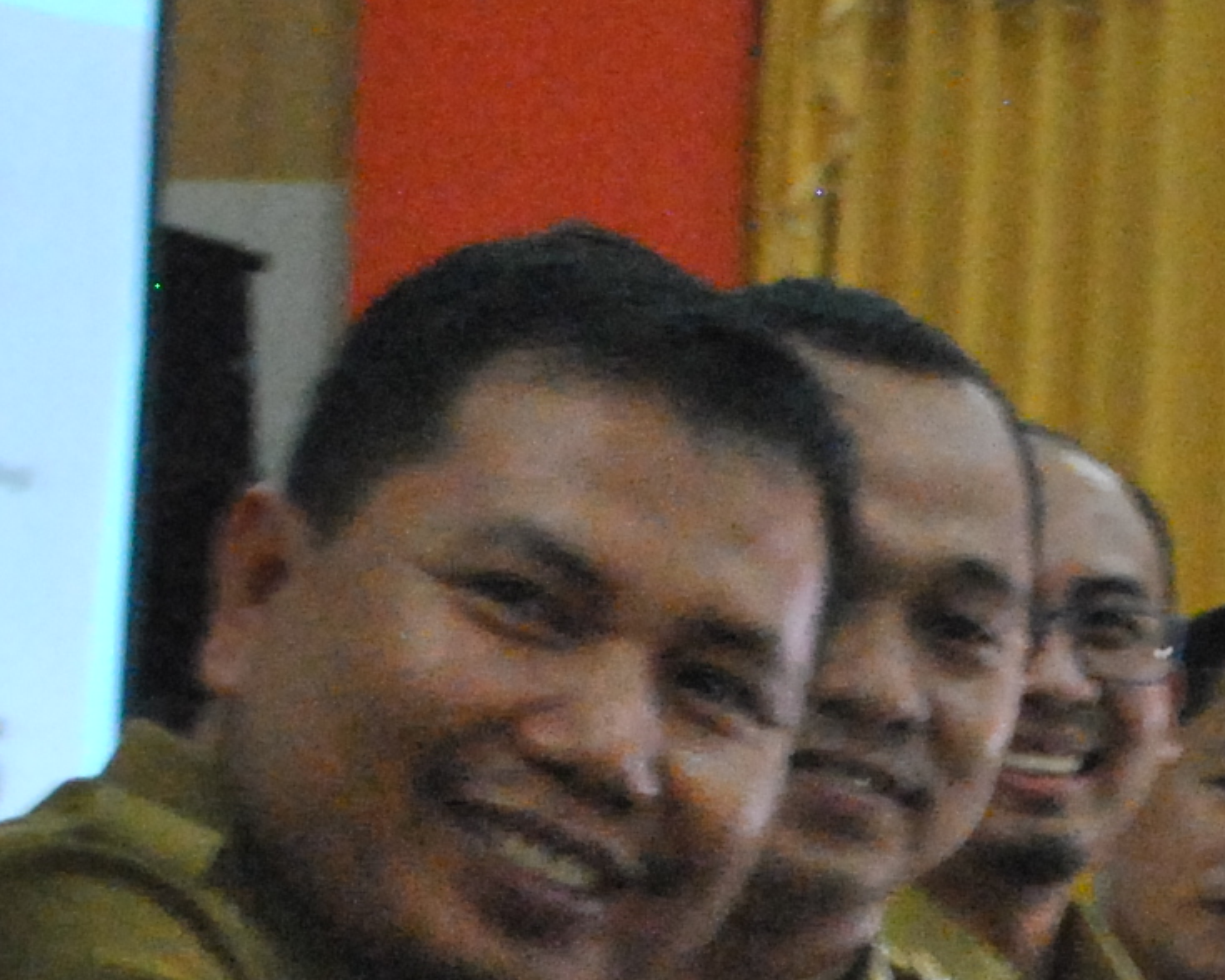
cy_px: 1353
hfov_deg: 9.2
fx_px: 7541
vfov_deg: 7.3
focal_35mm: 208
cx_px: 1290
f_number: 5.6
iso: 1600
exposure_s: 1/30
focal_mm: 28
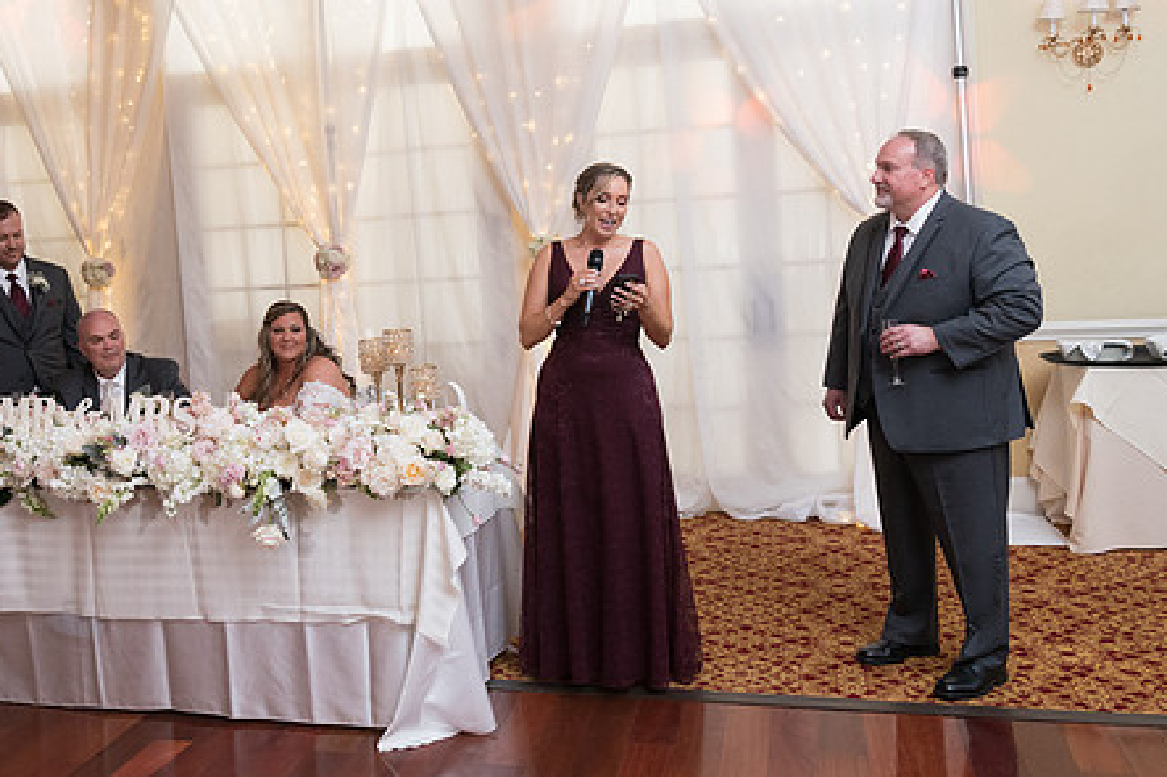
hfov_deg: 50.1
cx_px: 429
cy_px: 299
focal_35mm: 38
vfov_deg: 34.9
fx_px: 1231
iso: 1600
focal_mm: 29
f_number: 5
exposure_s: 1/125
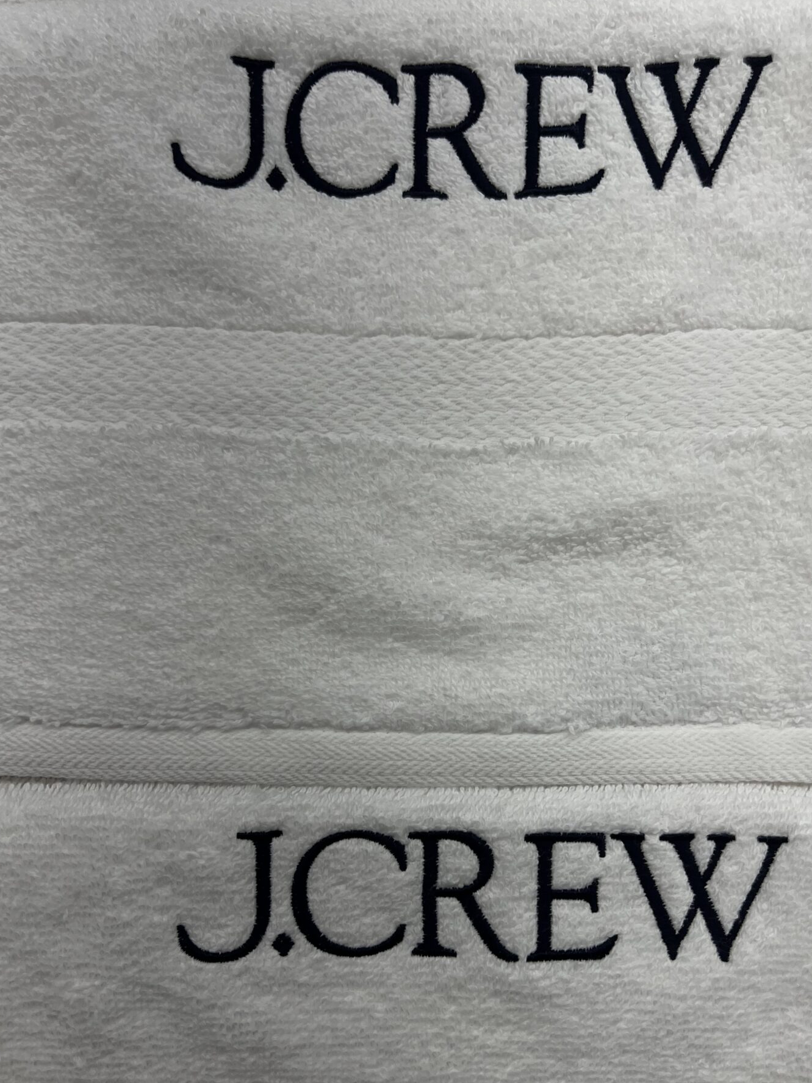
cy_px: 612
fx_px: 938
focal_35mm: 30
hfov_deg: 46.8
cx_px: 401
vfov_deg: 59.8
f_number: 1.5
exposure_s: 1/407
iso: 50
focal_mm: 5.7
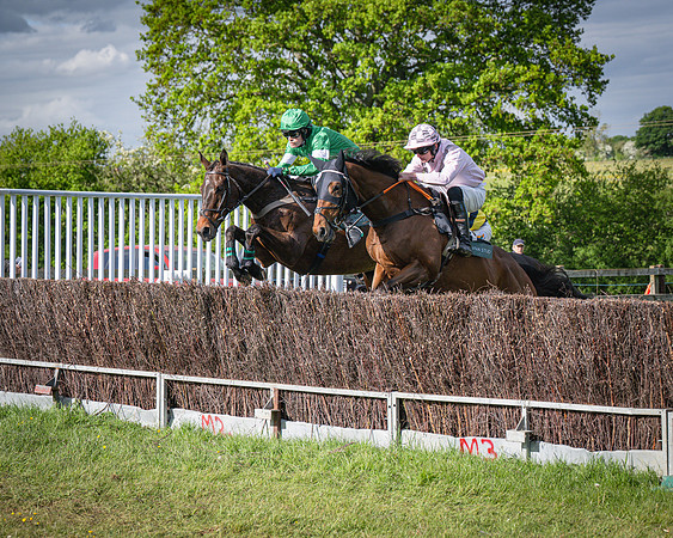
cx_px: 467
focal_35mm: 114
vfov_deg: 13.5
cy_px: 250
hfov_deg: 16.8
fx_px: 2269
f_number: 4
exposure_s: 1/4000
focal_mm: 74
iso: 400
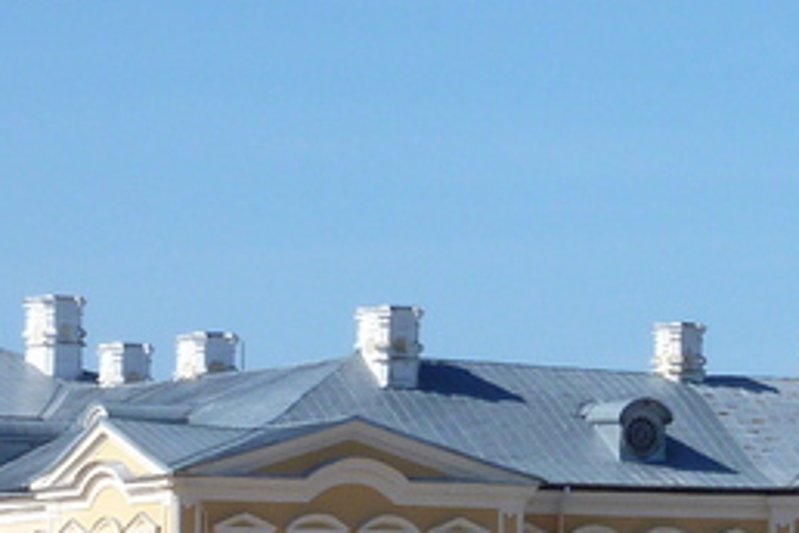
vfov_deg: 4.2
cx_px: 889
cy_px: 703
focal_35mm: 324
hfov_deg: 6.3
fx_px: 7190
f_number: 5.6
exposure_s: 1/400
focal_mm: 11
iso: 80
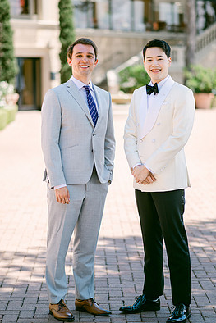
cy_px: 160
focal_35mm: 97
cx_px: 112
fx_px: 872
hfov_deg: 14.1
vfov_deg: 21.0
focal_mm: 85
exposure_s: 1/1600
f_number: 1.8
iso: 64
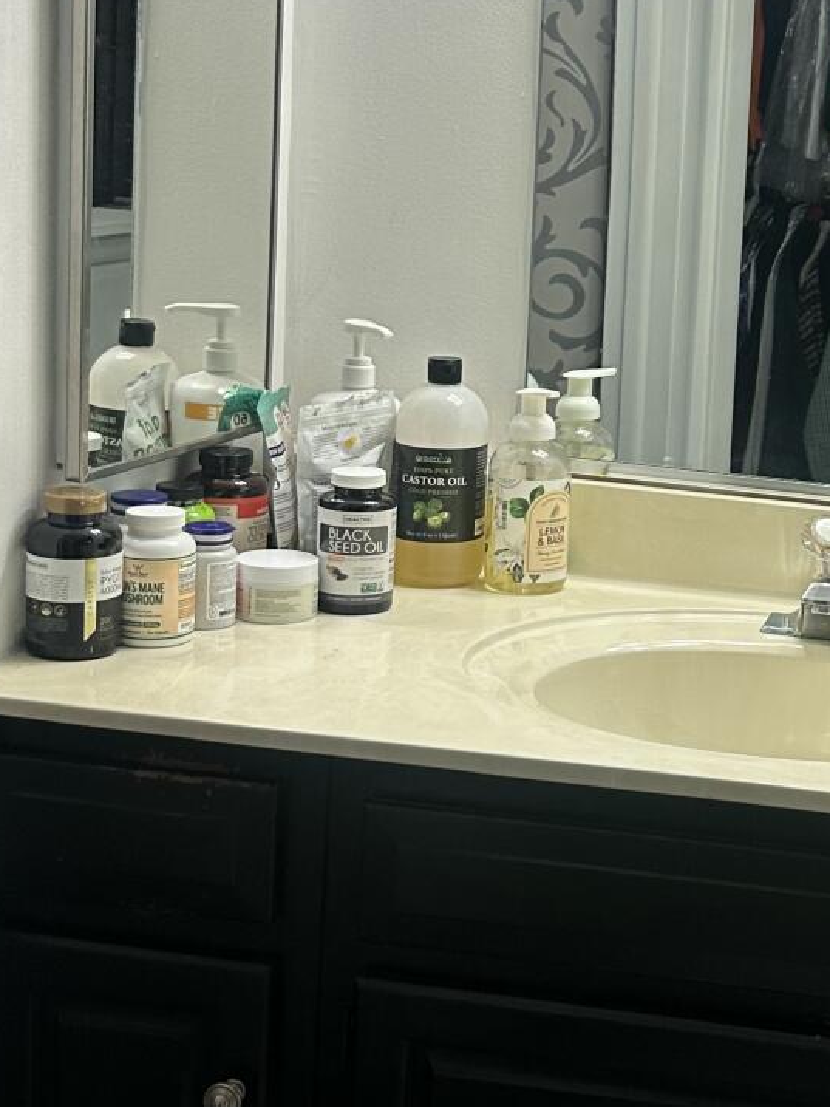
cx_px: 1065
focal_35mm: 67
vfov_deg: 28.9
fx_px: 2142
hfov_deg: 20.2
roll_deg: -6.9
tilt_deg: -8.8
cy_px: 465
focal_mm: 6.86
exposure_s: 1/120
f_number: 1.78
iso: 100
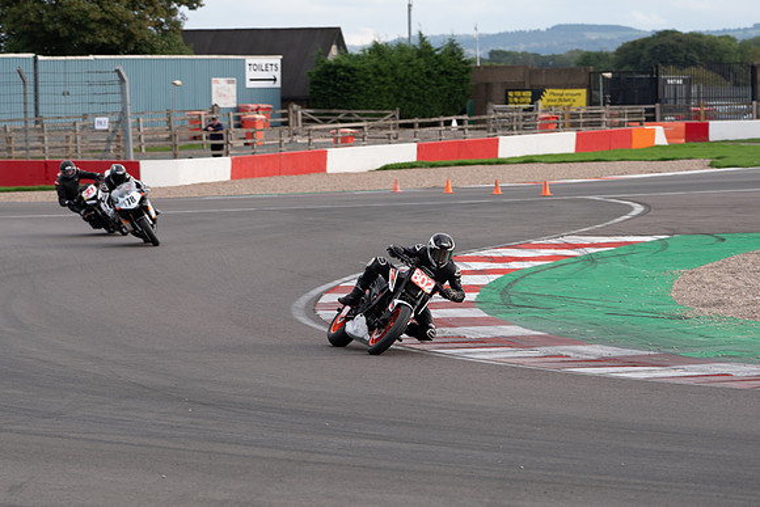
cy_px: 254
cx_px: 301
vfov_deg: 7.1
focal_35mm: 193
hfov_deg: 10.6
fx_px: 4081
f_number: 5
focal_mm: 160
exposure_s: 1/400
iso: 160
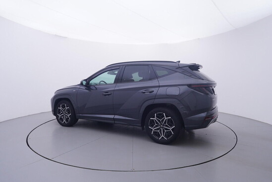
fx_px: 170
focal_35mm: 22
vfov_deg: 56.2
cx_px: 136
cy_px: 91
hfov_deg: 77.3
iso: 200
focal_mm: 15
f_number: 5
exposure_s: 1/80
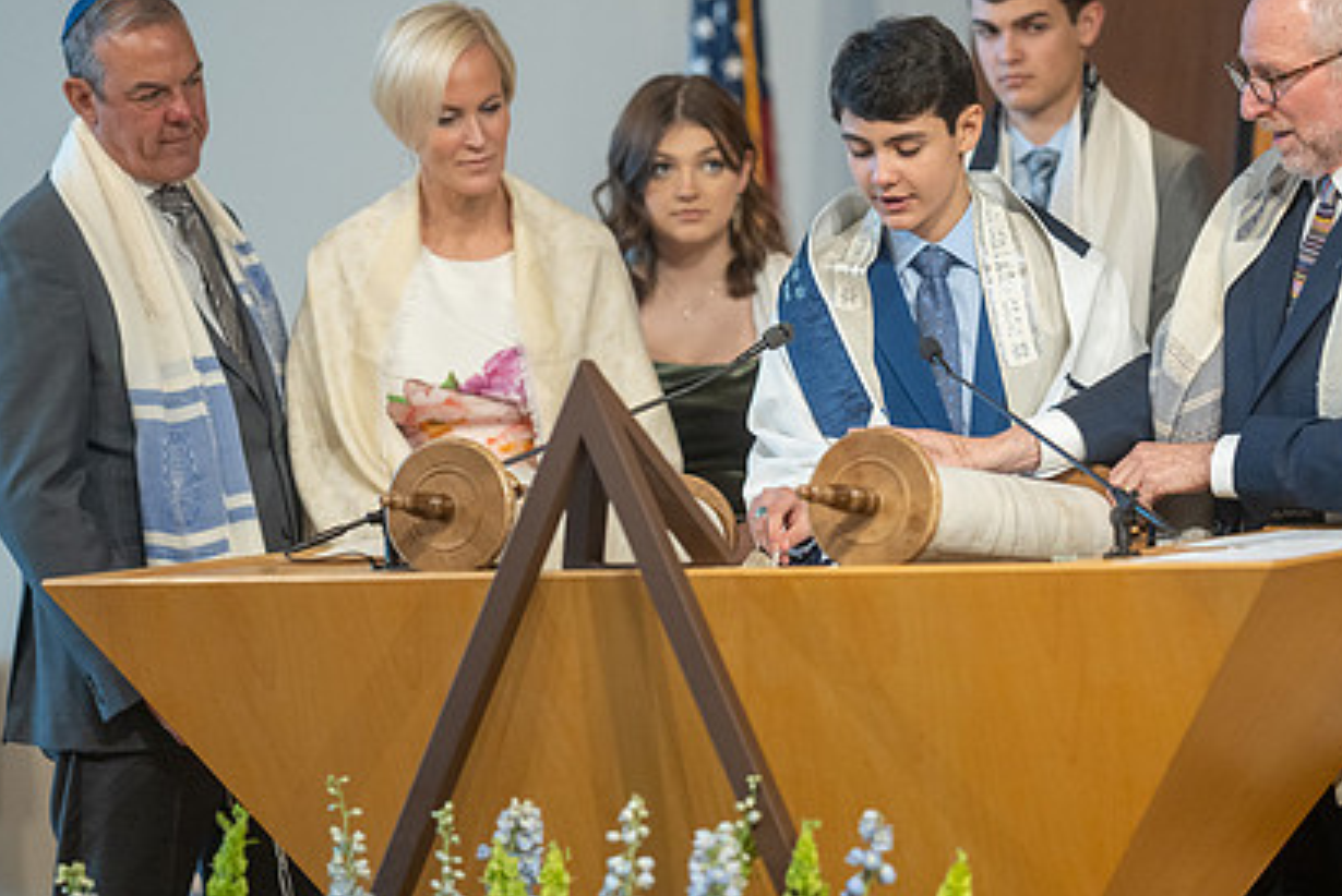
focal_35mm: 191
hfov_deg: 10.8
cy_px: 355
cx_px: 717
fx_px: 7125
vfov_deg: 7.2
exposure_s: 1/400
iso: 3200
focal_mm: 135
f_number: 1.8
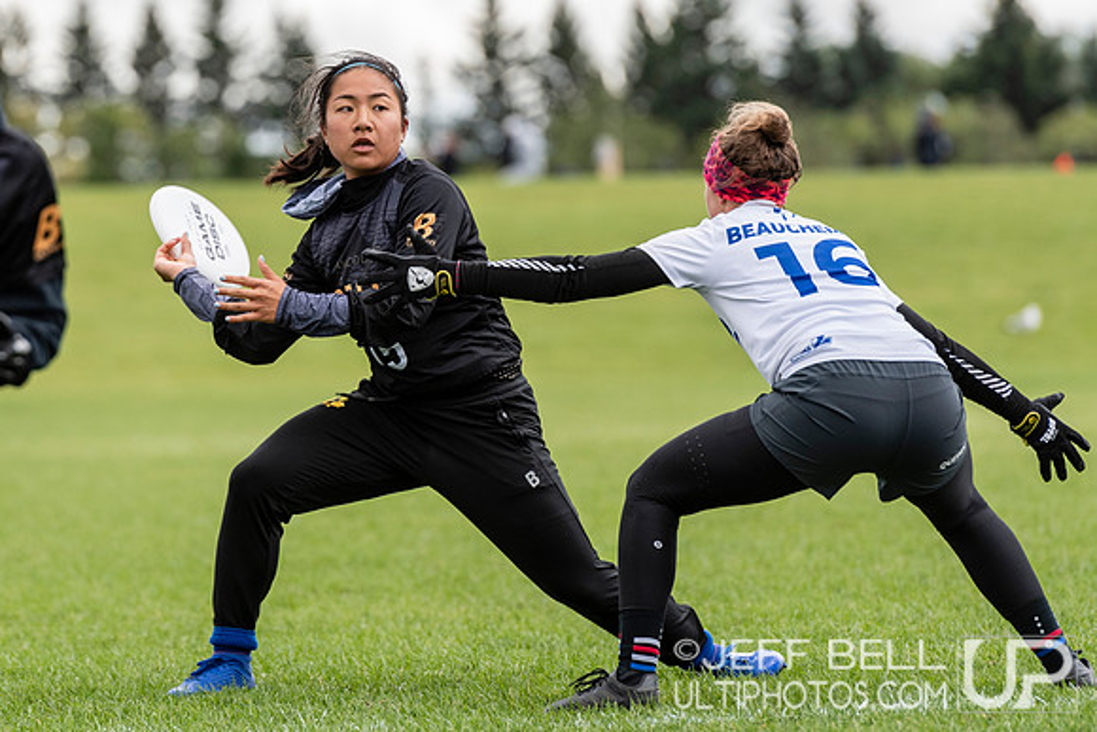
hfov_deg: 5.1
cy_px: 252
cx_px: 357
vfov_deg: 3.4
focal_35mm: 404
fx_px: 12328
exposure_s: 1/1250
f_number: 4
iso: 250
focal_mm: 200
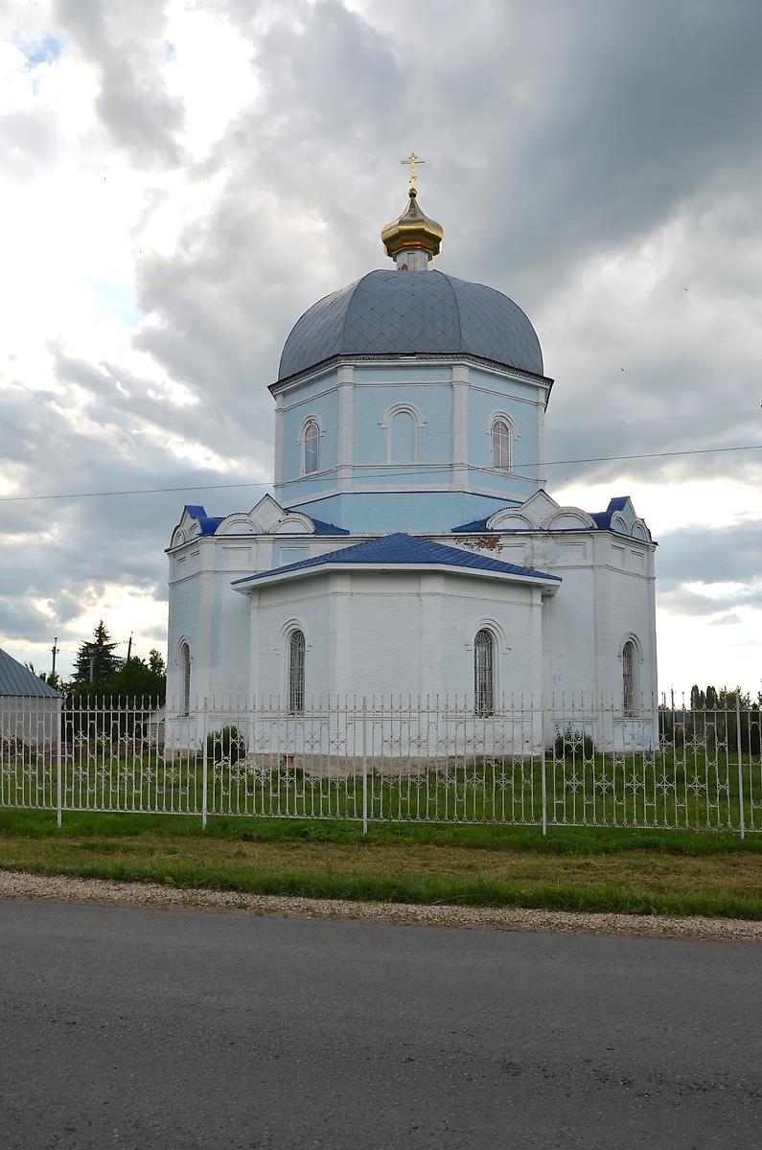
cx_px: 381
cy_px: 575
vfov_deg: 59.6
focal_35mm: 32
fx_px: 1004
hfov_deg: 41.5
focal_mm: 21
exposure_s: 1/250
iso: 100
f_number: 8
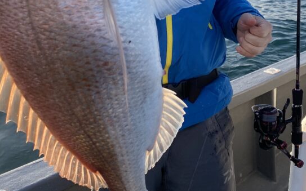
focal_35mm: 52
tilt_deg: -10.3
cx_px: 171
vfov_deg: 23.9
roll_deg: +2.7
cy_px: 5
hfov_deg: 38.8
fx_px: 434
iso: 32
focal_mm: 4.25
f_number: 1.8
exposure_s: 1/1245
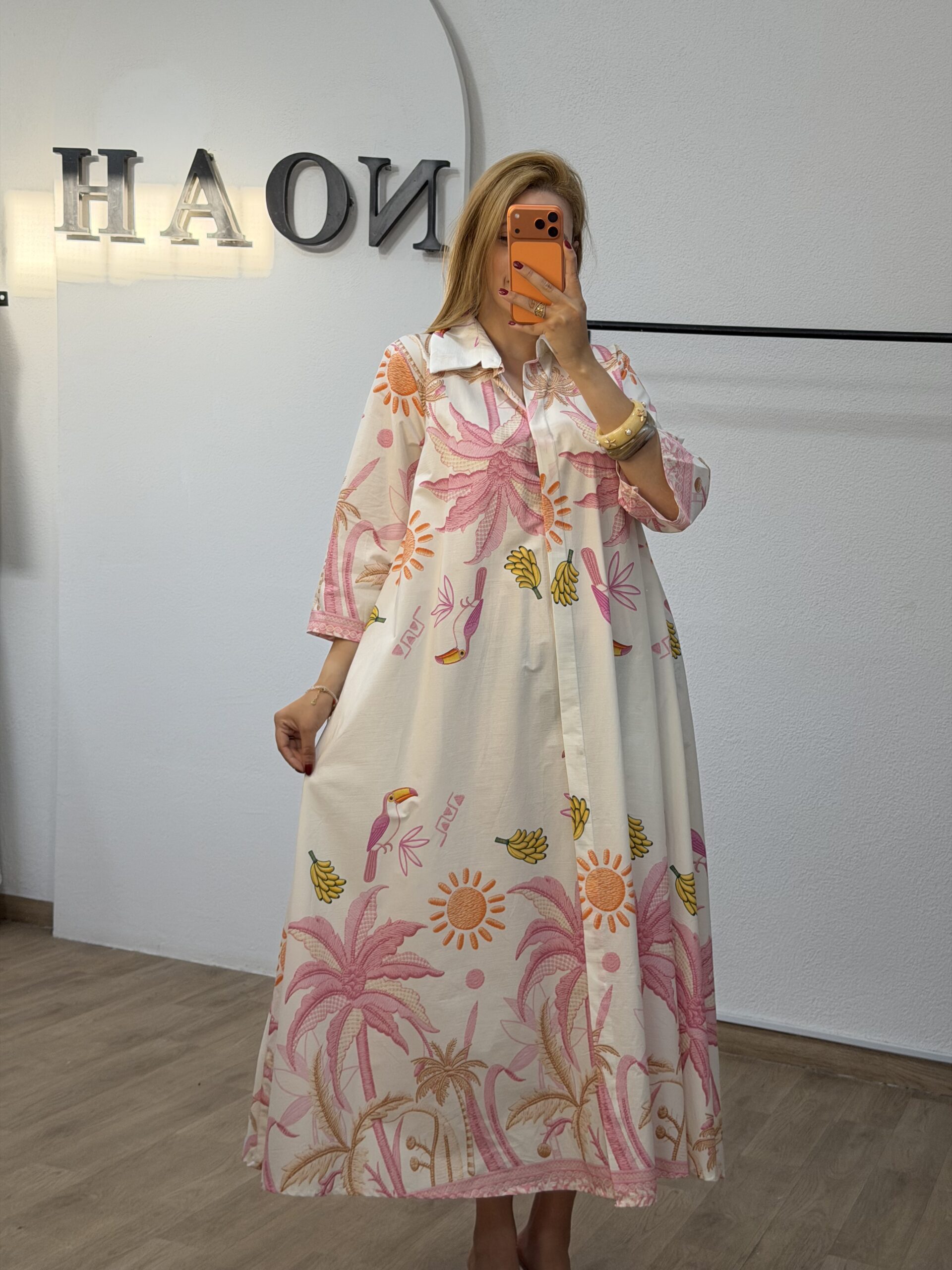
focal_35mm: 48
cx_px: 476
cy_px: 635
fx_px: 1760
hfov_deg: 30.3
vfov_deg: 39.7
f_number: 1.78
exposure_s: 1/181
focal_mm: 6.76
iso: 80
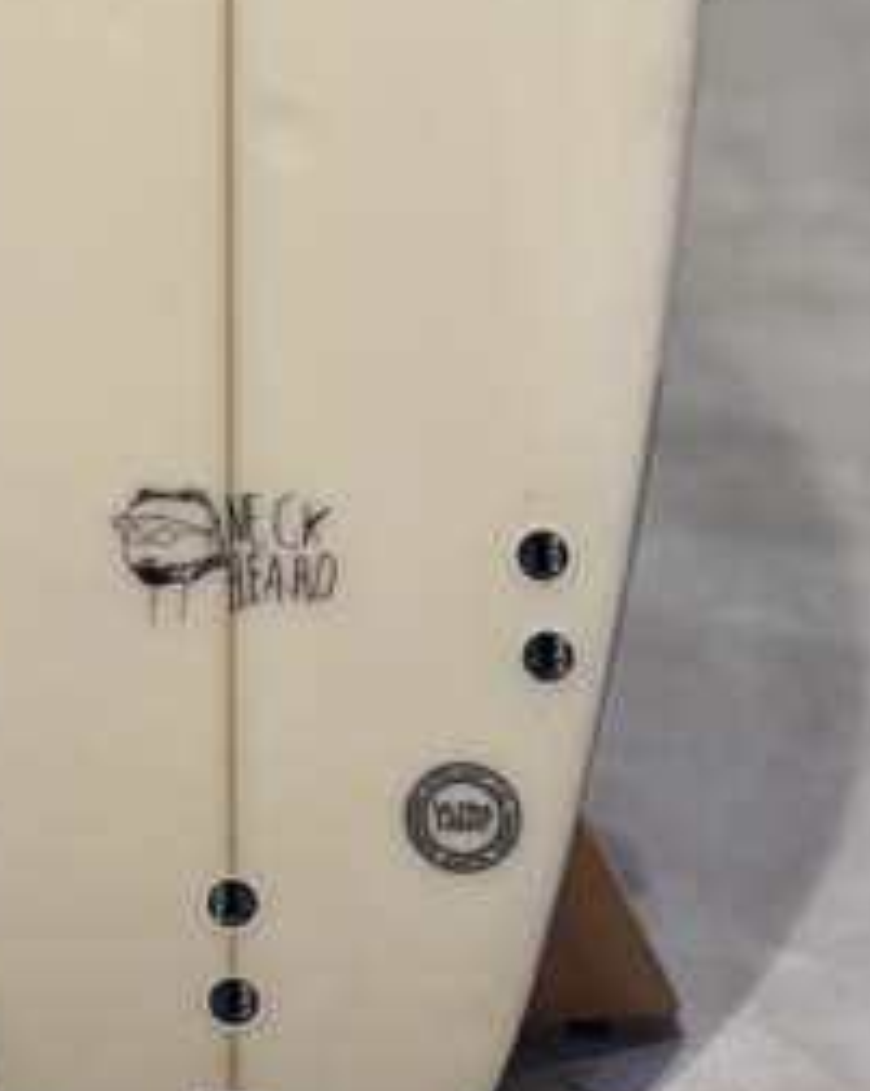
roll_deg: -0.1
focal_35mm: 149
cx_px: 264
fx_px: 4804
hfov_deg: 10.3
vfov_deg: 12.4
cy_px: -446
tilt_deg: -13.8
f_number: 1.78
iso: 50
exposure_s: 1/100
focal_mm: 6.76
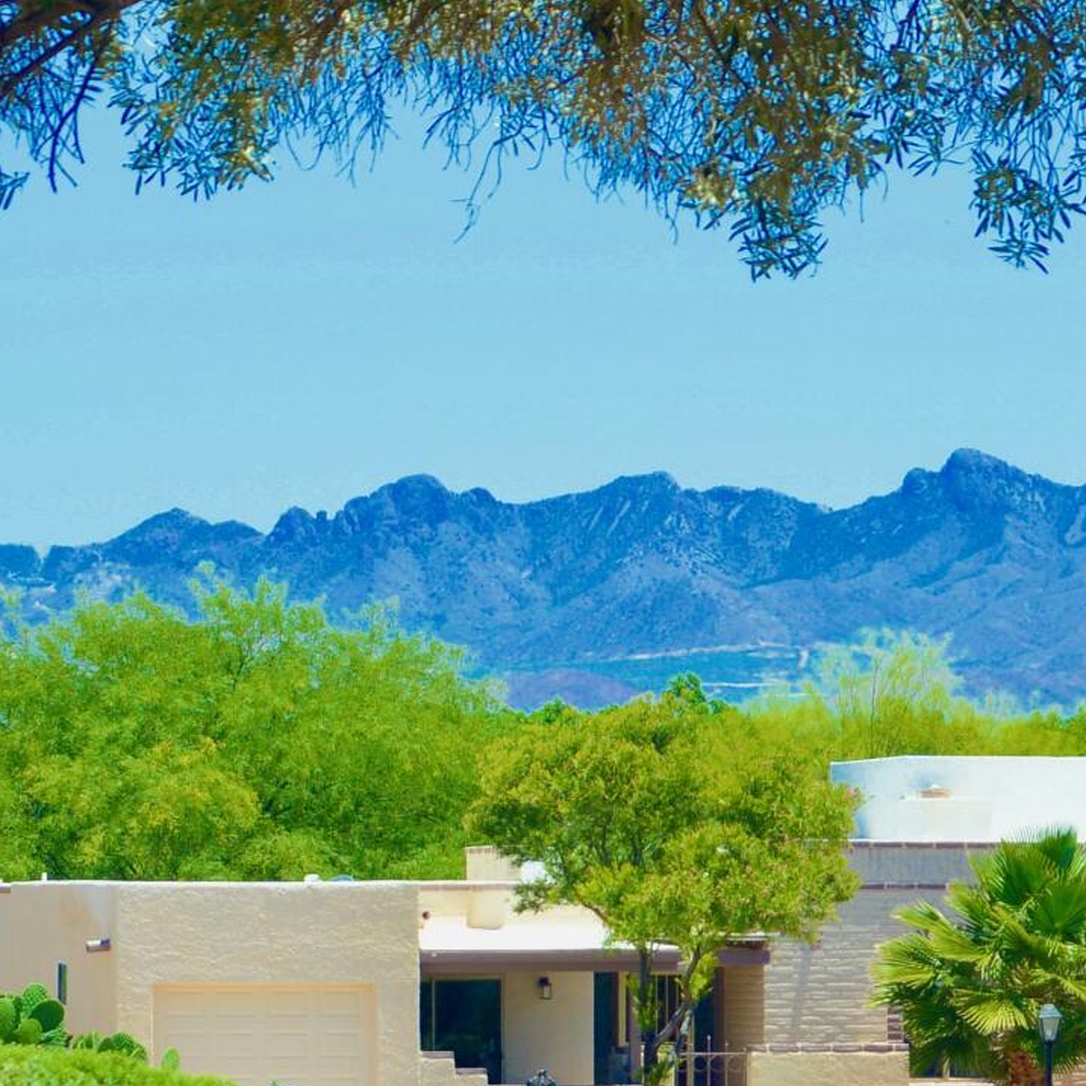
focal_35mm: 249
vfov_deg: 7.0
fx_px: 8838
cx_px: 974
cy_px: 959
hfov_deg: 7.0
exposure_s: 1/200
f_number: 10
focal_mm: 70
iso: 160
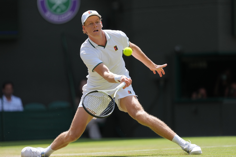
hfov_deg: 6.9
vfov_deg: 4.6
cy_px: 78
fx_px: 1967
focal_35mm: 300
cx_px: 118
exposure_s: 1/2500
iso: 250
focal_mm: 300
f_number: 2.8
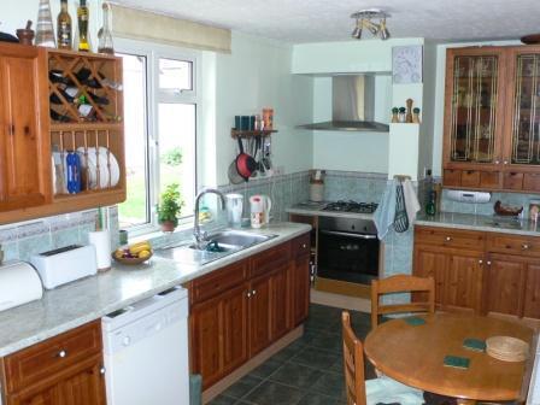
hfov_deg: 54.0
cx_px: 270
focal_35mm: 34
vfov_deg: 41.8
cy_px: 202
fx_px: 530
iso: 250
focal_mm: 6.3
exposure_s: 1/30
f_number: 2.8
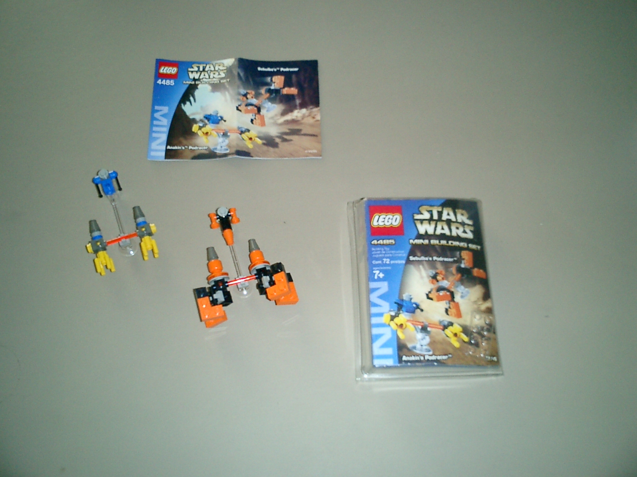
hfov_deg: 51.4
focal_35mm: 36
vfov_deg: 39.7
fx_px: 662
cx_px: 318
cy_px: 238
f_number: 3.2
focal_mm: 7.5
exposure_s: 1/30
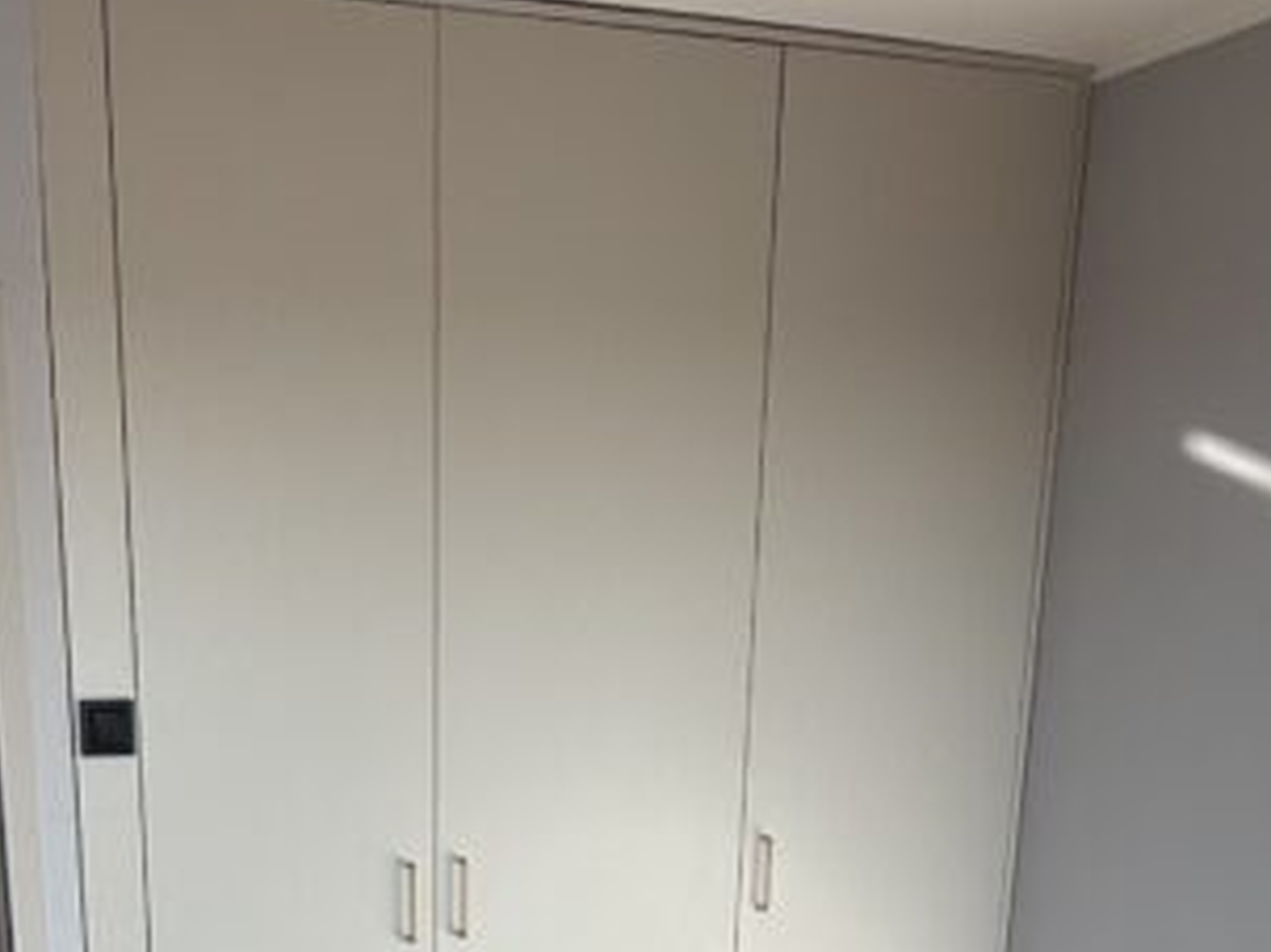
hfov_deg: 48.2
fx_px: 1358
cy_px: 1220
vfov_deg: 30.8
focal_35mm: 37
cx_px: 319
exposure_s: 1/273
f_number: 2.2
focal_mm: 2.22
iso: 64
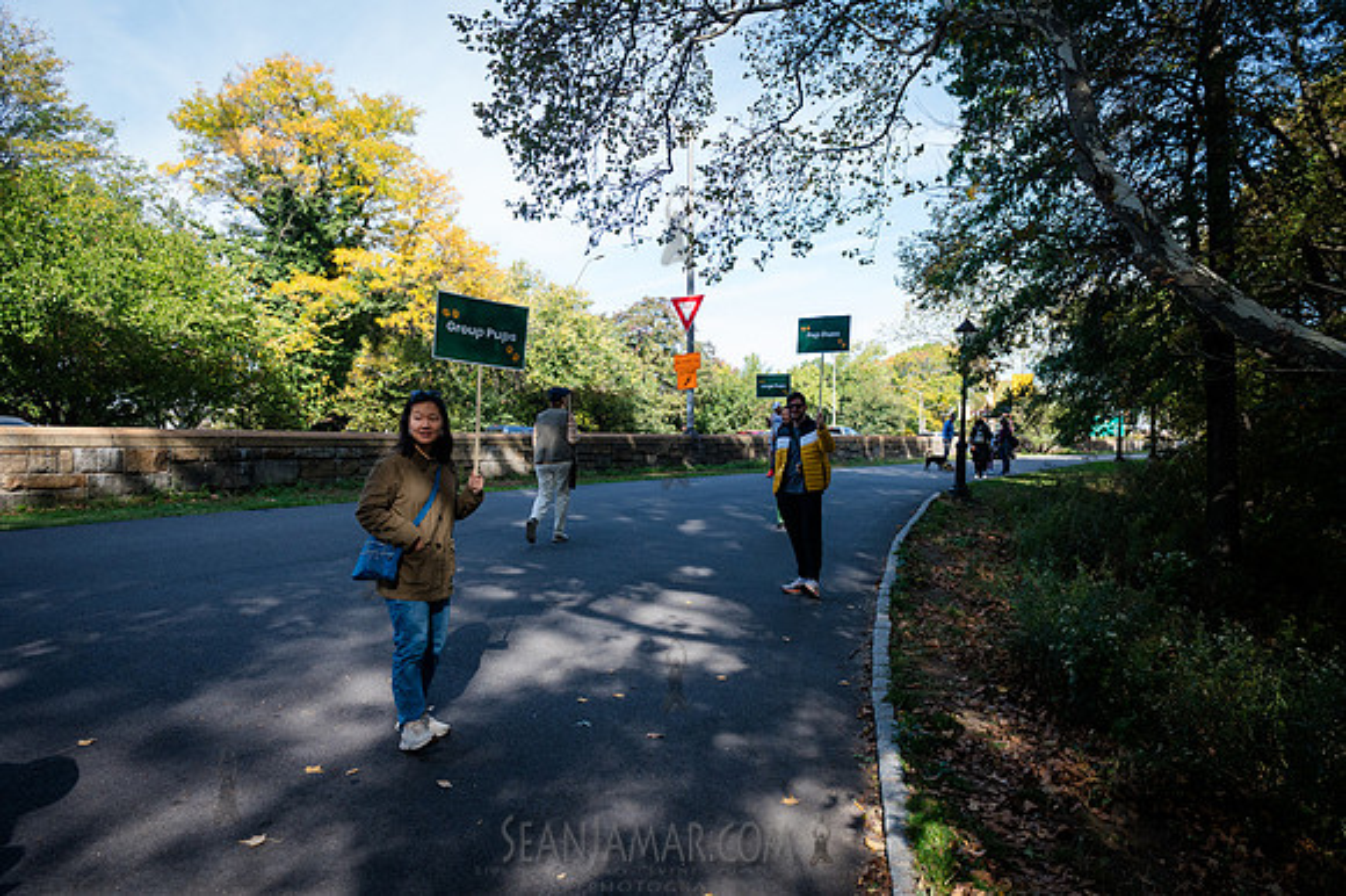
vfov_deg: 53.1
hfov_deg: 73.8
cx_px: 673
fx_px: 897
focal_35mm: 24
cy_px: 448
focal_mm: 24
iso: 1000
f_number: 5
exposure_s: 1/2000
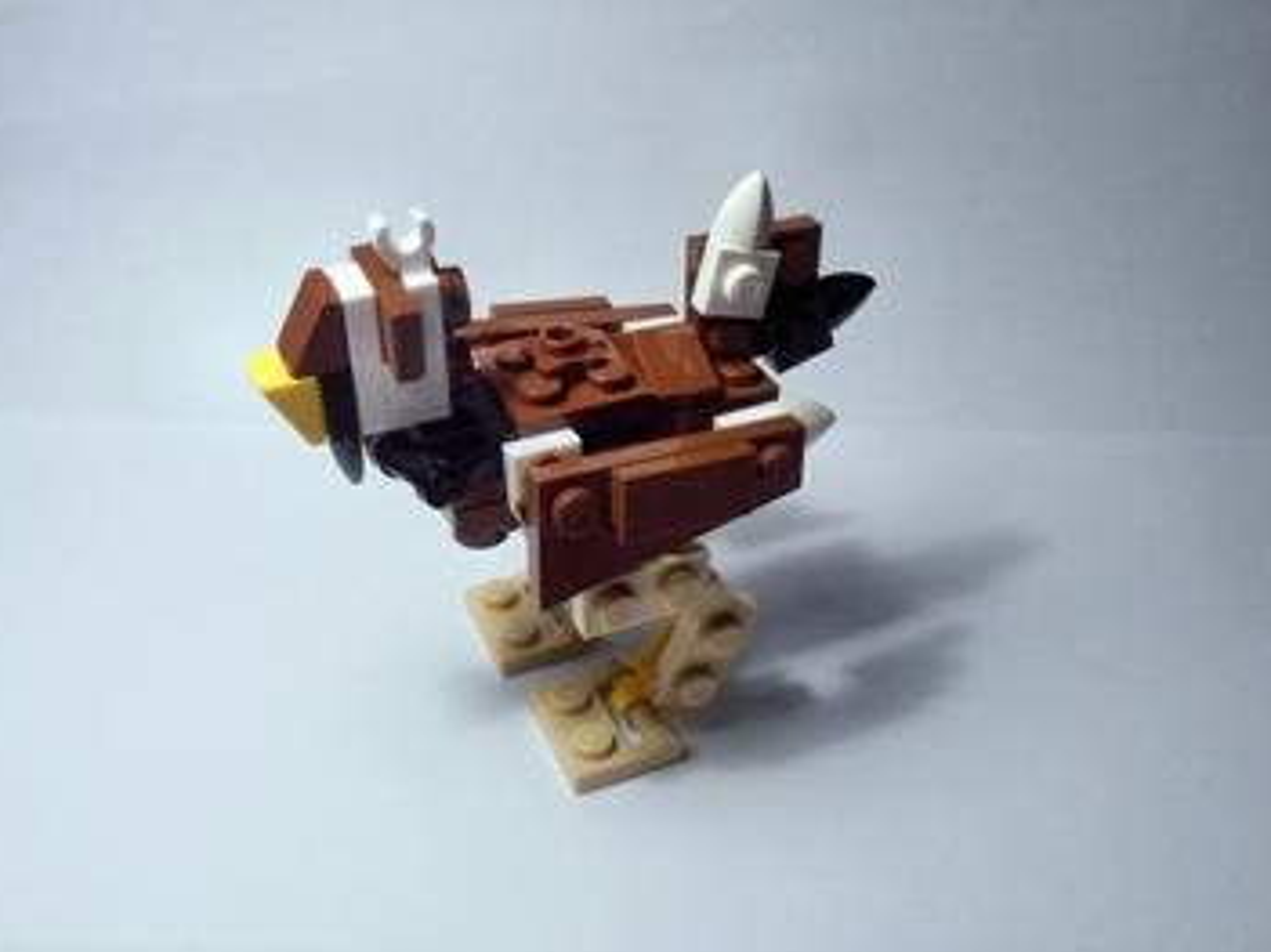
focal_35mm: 38
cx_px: 626
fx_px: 1395
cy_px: 485
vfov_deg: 37.7
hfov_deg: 49.0
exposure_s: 1/60
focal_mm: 6.61
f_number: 3.9
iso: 80
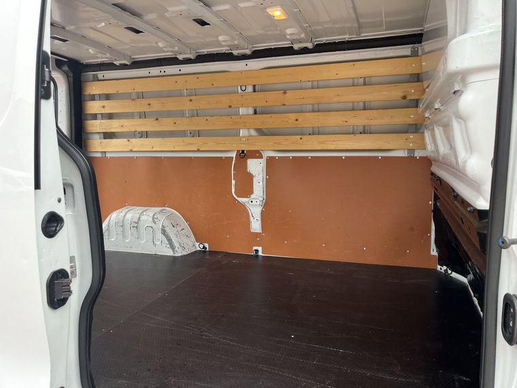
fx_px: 388
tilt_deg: -5.0
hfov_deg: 67.3
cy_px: 194
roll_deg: +0.6
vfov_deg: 53.1
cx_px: 258
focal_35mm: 26
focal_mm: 5.1
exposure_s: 1/204
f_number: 1.6
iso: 50
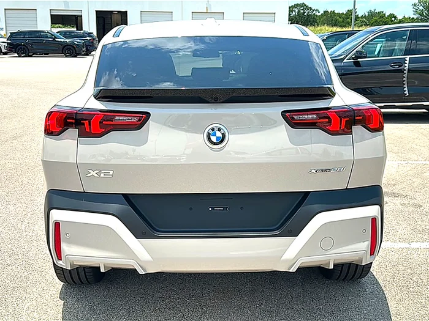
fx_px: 471
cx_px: 214
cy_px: 160
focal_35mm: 38
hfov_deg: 49.0
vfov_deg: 37.7
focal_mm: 6.86
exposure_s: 1/5291
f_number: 1.78
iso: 80
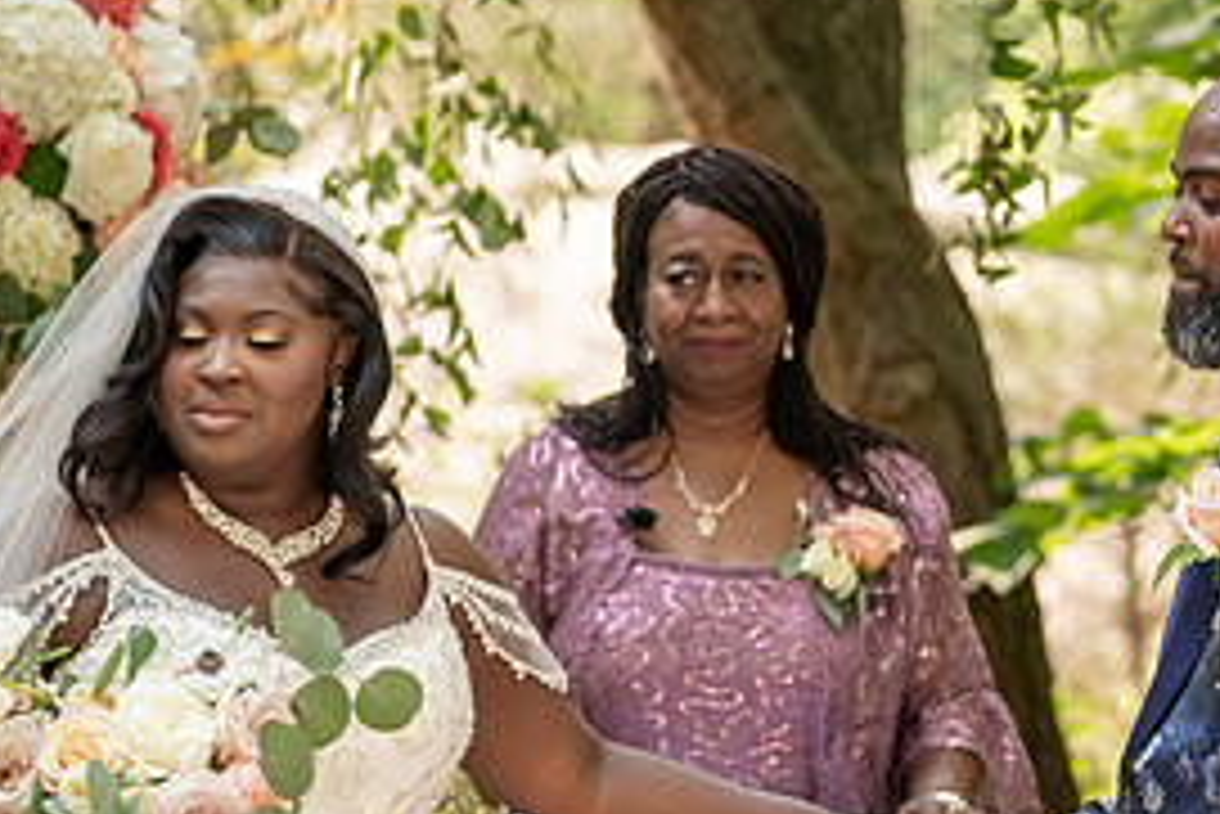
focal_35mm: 254
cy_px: 624
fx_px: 8612
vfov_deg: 5.4
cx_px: 713
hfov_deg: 8.1
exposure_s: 1/160
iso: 200
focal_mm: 114
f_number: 4
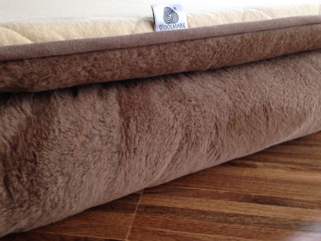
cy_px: 112
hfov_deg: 51.3
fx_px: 334
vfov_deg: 39.7
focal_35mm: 36
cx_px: 156
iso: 64
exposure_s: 1/20
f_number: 2.4
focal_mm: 4.12
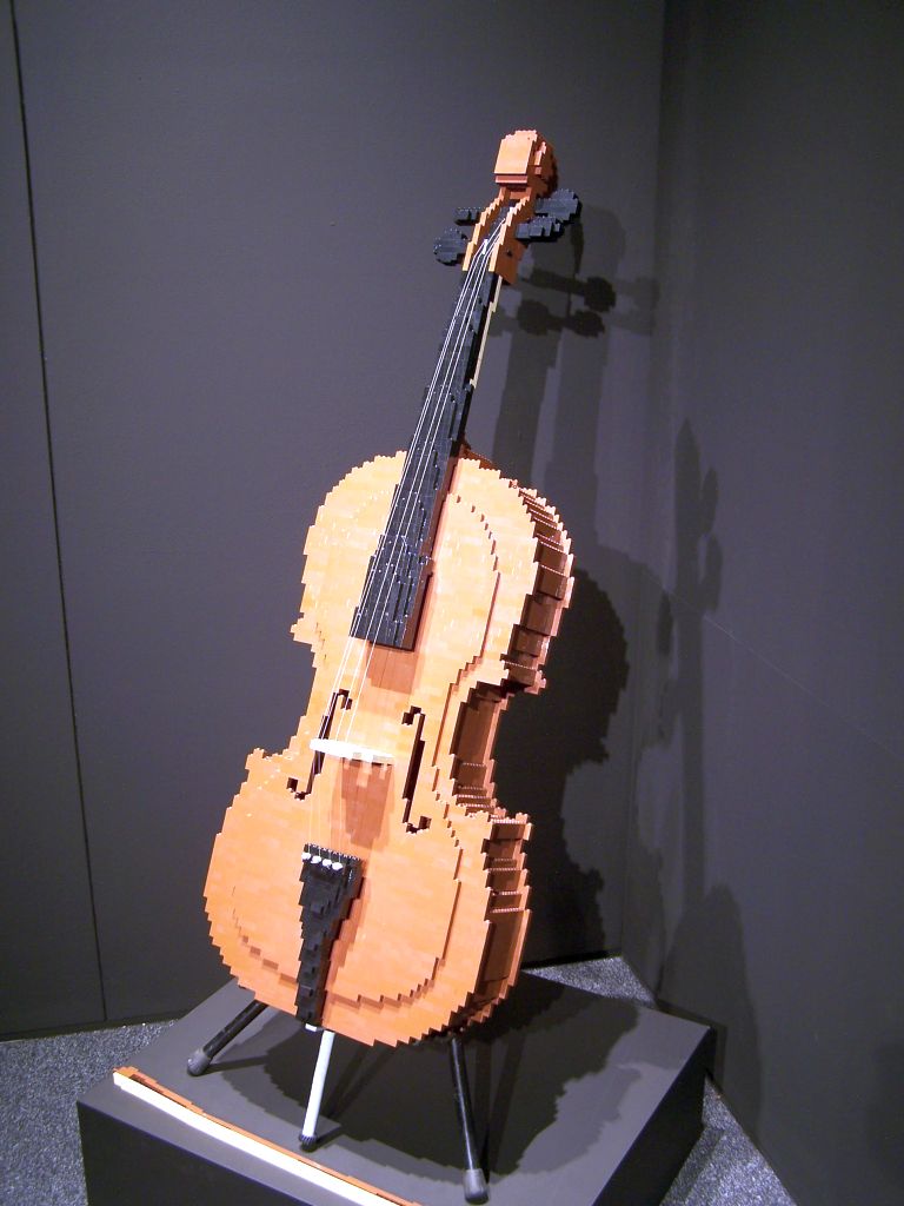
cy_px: 603
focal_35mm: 38
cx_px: 452
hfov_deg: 37.7
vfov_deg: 49.0
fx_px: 1323
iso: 80
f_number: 2.8
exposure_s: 1/2
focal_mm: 6.3
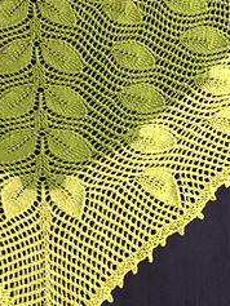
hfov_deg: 16.5
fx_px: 788
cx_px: 47
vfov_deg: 21.8
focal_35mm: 89
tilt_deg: -77.6
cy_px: 80
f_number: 2.4
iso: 64
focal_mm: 4.12
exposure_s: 1/20
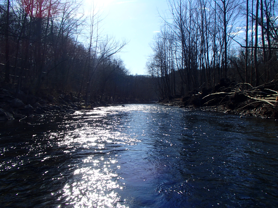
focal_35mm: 28
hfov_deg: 63.4
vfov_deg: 49.7
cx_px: 139
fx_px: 225
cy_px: 104
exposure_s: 1/125
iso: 100
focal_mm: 5
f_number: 11
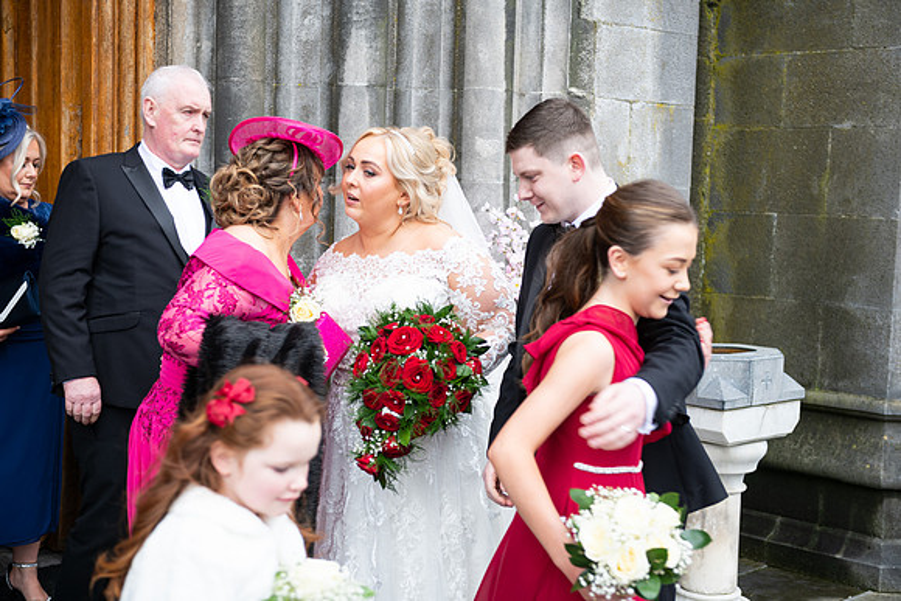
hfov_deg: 36.2
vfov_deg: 24.6
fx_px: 1377
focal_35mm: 55
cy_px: 300
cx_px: 450
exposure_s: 1/160
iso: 125
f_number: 3.5
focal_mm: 55
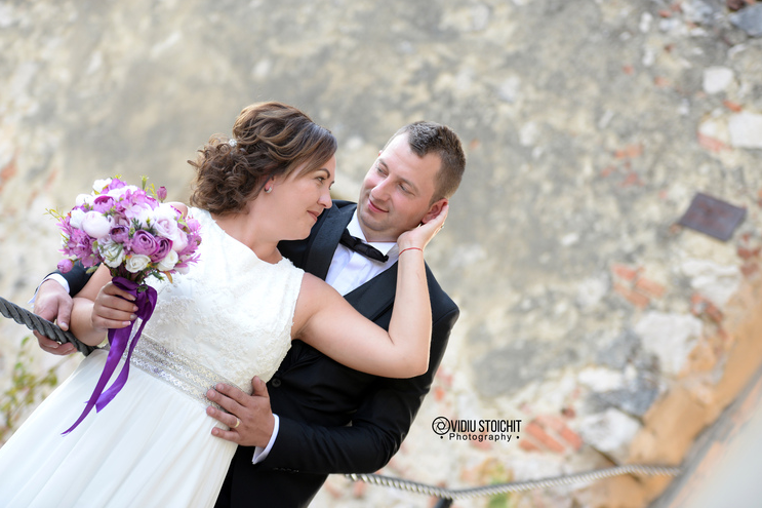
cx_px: 380
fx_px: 2243
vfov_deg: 12.9
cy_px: 256
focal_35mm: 106
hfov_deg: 19.3
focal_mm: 105
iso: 200
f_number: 2.8
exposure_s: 1/160
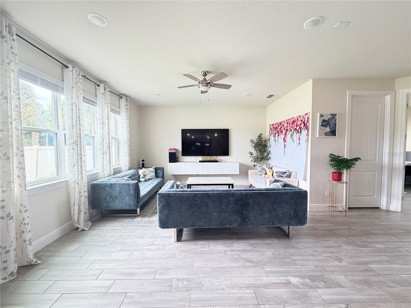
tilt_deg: -2.4
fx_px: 166
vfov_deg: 85.7
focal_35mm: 14
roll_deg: +0.8
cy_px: 154
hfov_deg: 102.1
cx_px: 206
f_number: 2.2
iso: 320
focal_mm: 2.22
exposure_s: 1/60
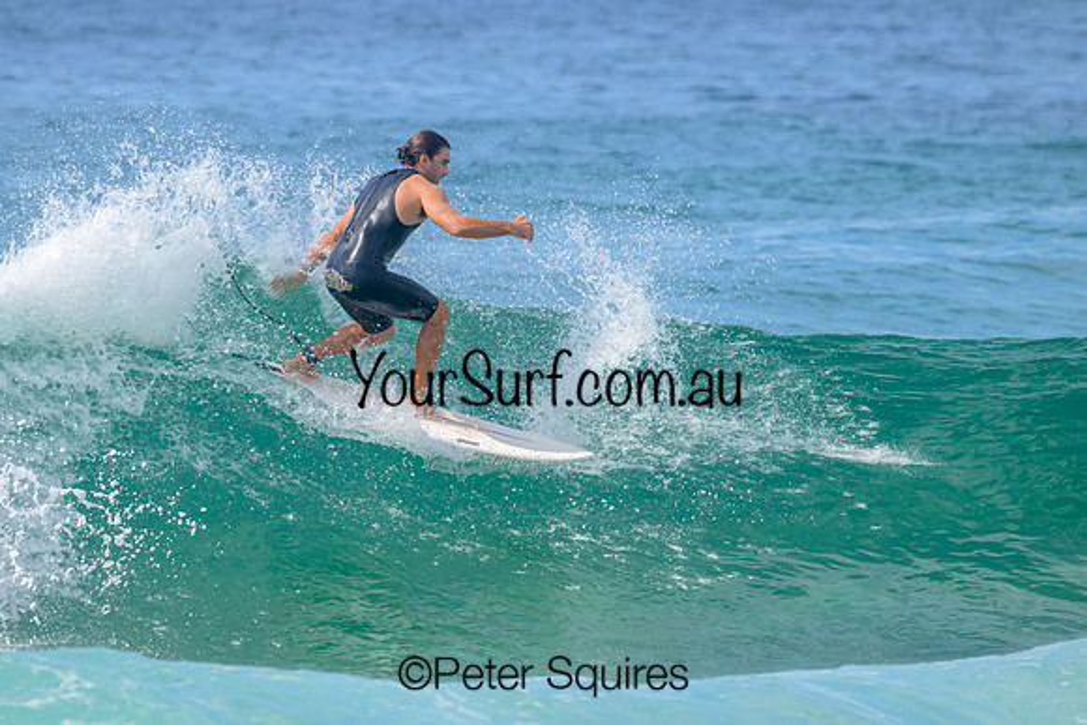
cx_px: 503
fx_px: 19135
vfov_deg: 2.2
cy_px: 389
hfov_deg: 3.3
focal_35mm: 634
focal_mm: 590
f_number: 11
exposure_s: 1/2000
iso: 800
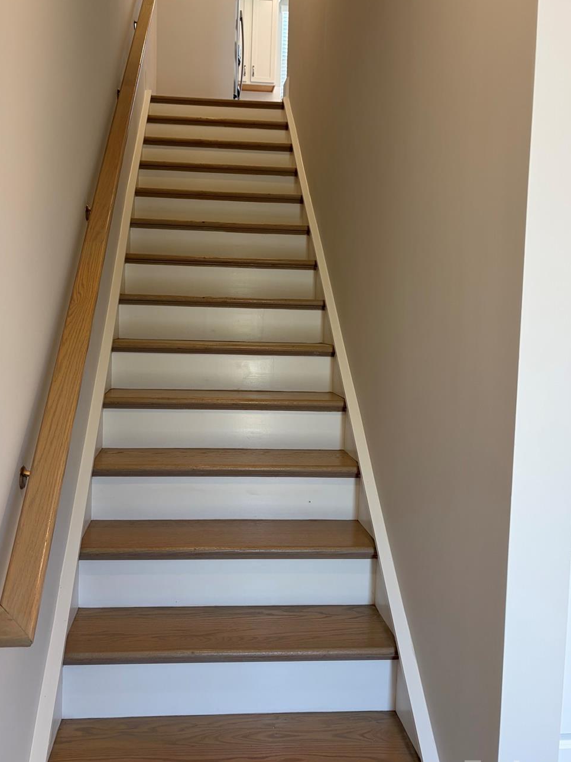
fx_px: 682
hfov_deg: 45.4
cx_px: 252
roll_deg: -1.1
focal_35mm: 31
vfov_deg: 58.3
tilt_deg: -3.4
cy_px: 372
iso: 80
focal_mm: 5.96
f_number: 1.6
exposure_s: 1/120
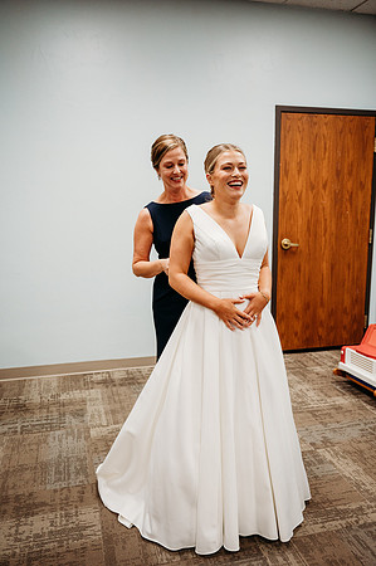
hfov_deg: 43.5
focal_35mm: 30
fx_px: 471
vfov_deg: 62.0
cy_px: 283
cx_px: 188
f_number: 3.2
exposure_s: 1/320
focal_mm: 30
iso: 2000
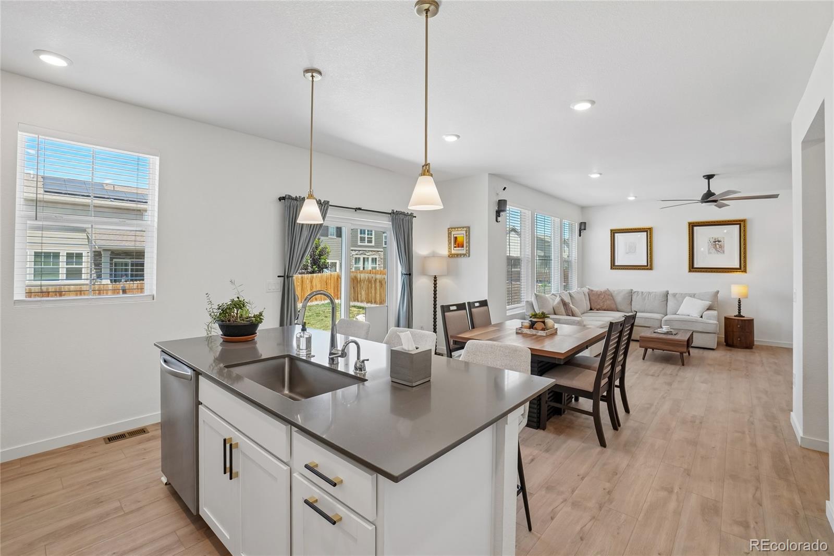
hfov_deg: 100.4
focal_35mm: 15
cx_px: 417
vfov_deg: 77.3
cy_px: 278
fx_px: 347
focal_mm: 10
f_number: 8
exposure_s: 1/40
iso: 400
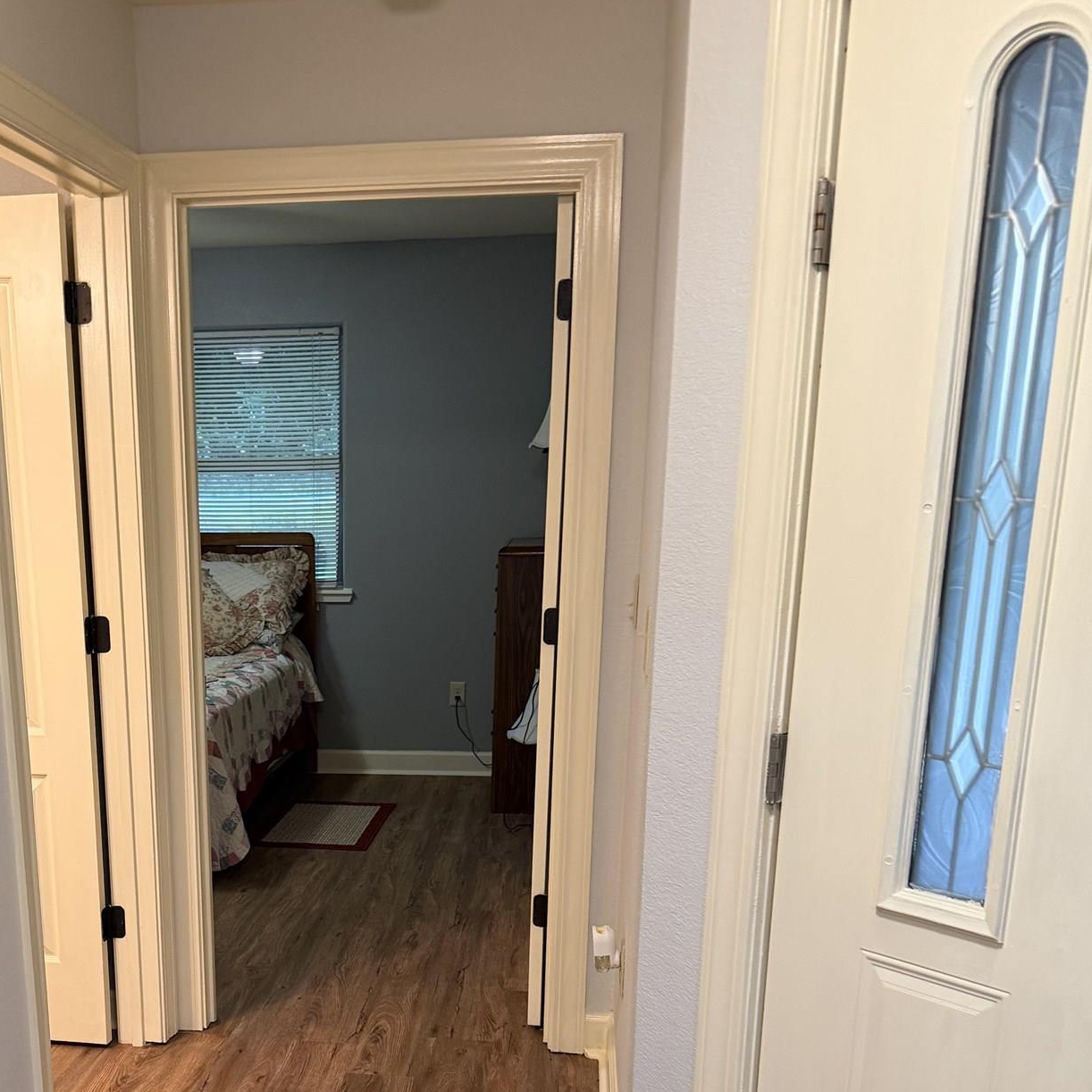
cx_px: 326
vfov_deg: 39.9
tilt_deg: -14.1
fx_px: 1428
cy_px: 895
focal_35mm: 40
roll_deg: +2.3
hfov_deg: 41.1
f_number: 1.78
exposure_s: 1/60
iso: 320
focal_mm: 6.76
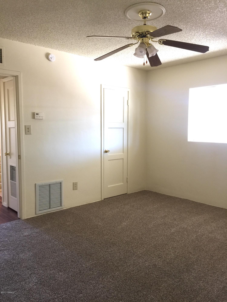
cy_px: 151
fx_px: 254
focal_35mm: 29
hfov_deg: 48.2
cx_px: 114
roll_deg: +0.2
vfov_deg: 61.7
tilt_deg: -3.6
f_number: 2.2
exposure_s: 1/15
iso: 64
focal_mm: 4.15
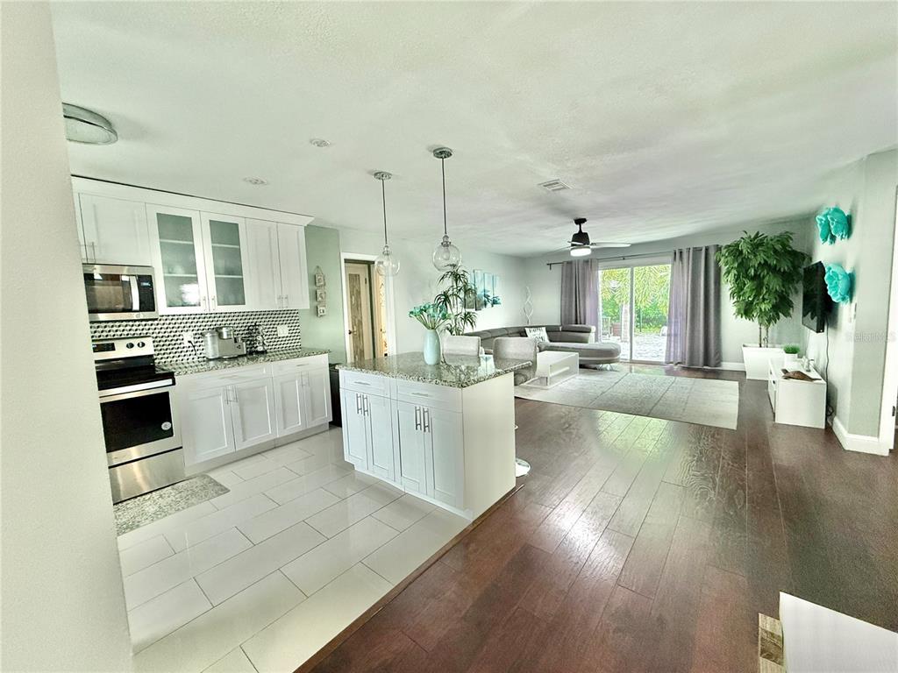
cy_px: 336
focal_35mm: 14
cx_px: 449
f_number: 2.2
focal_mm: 2.22
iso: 400
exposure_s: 1/120
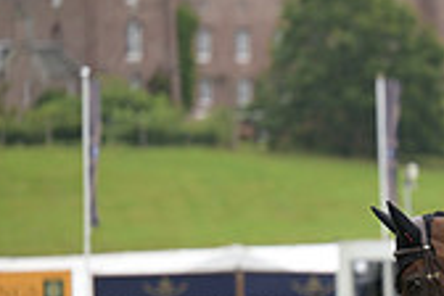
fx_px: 6191
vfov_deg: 2.7
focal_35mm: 502
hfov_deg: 4.1
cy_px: 274
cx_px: 724
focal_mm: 145
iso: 280
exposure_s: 1/1250
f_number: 3.2
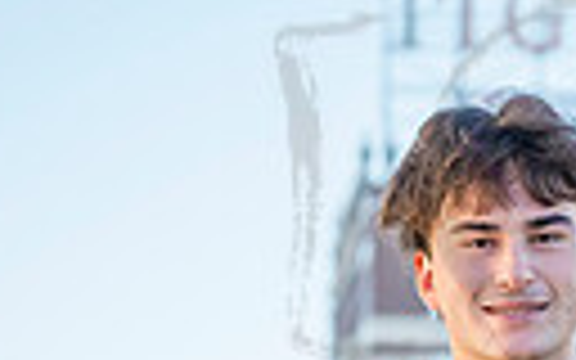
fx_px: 5604
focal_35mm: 357
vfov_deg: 3.6
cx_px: 591
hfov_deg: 5.9
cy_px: 703
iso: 320
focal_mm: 75
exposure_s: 1/640
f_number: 4
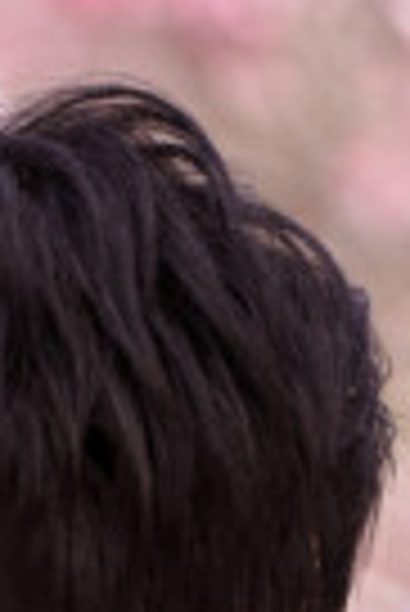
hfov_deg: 1.9
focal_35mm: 736
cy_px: 1467
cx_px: 277
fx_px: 12540
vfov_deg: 2.8
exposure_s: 1/1250
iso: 100
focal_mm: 125
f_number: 2.8
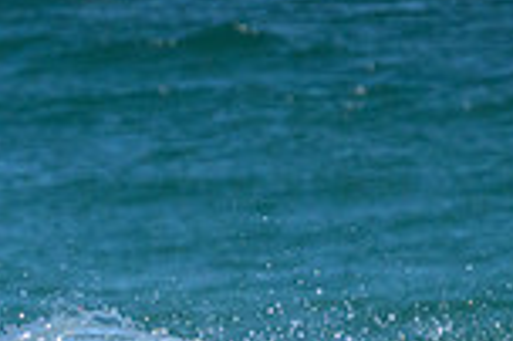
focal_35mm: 2919
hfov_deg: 0.7
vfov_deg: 0.5
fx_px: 41550
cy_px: 715
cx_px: -199
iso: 2200
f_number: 11
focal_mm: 630
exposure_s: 1/2000
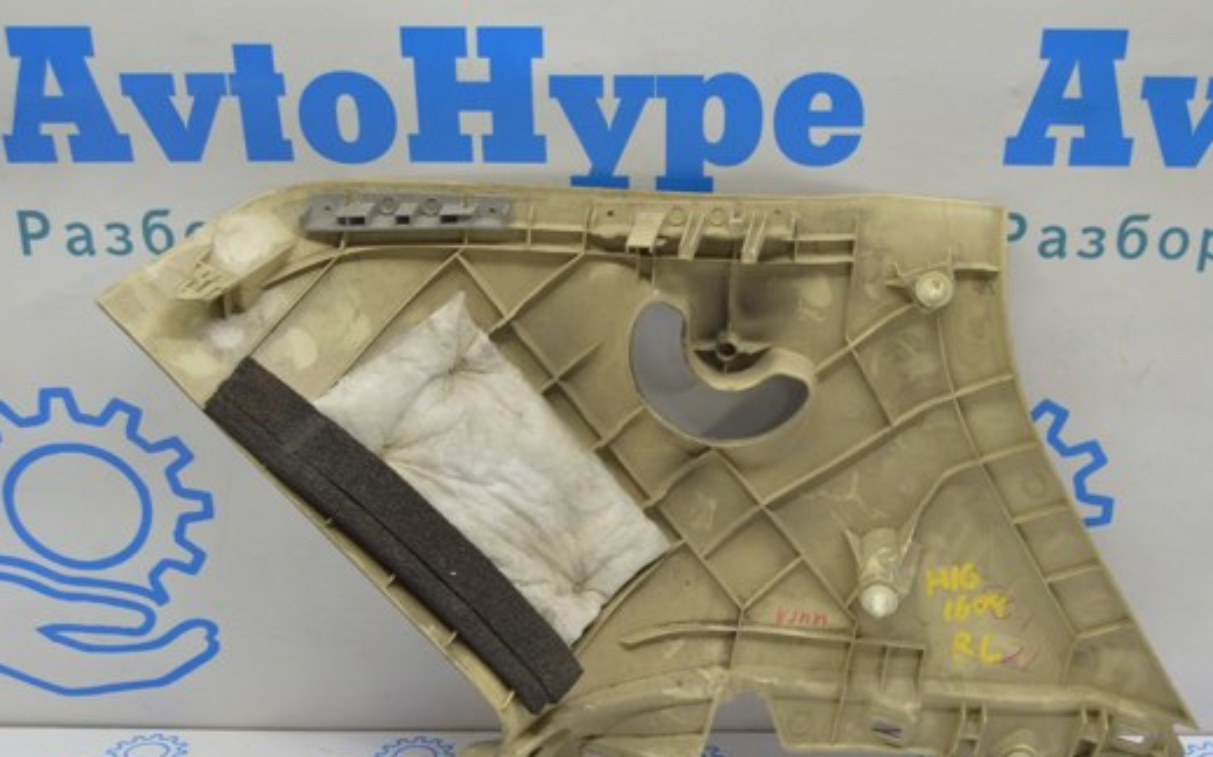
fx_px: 1619
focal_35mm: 49
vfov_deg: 26.3
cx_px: 643
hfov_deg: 41.0
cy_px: 422
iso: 400
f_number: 5.6
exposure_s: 1/20
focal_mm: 26
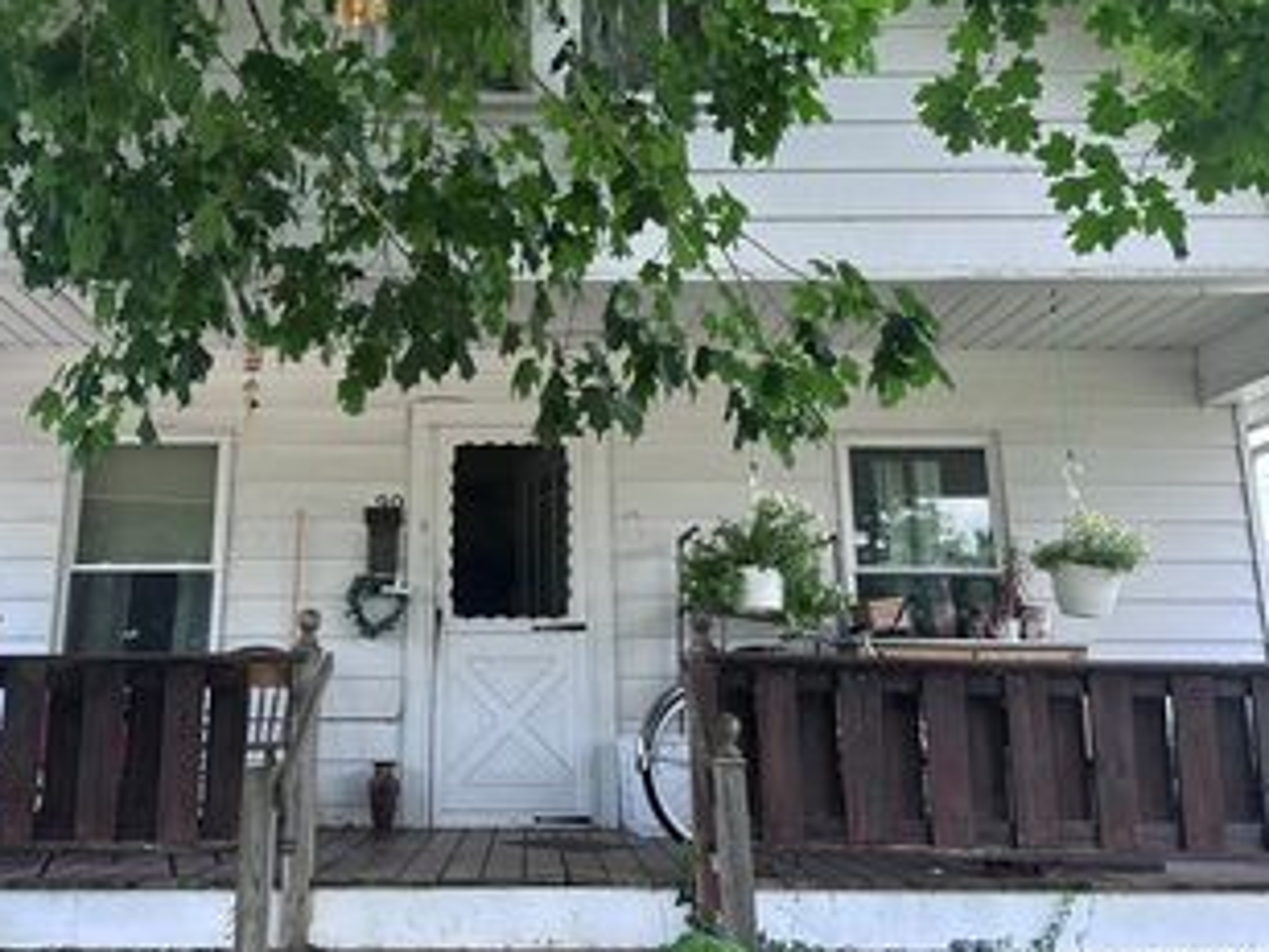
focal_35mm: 39
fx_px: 1430
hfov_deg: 47.5
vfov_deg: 36.6
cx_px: 482
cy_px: 365
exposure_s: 1/541
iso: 80
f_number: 1.78
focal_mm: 6.86
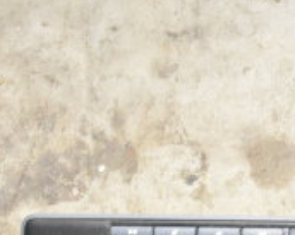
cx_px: 463
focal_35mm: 120
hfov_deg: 14.8
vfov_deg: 12.3
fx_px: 1046
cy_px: 342
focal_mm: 24
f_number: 3.8
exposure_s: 1/40
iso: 8000
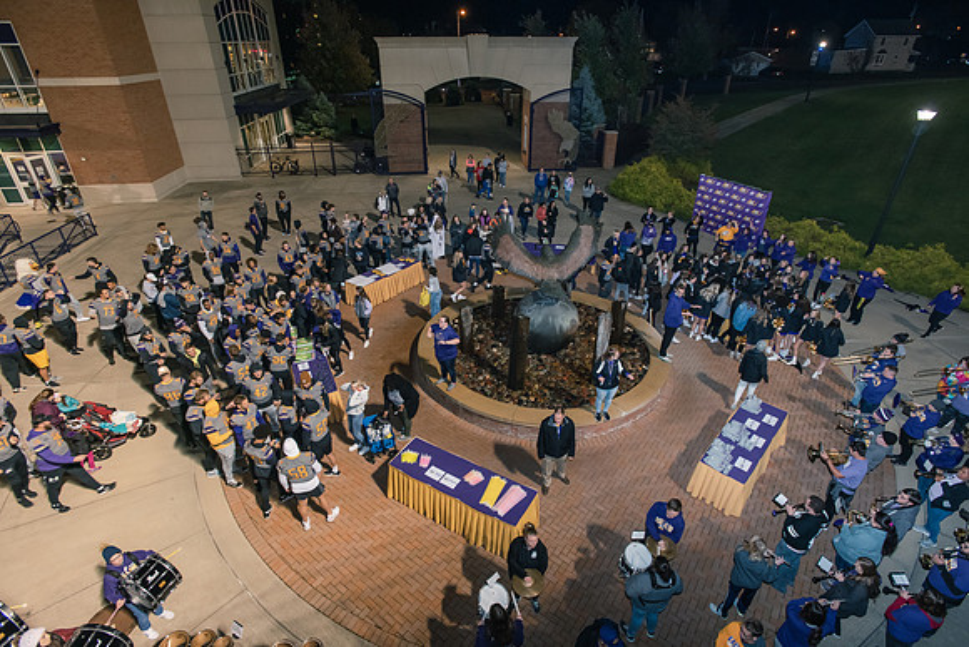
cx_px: 484
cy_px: 324
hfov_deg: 86.9
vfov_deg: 64.6
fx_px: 512
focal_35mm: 19
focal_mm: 19
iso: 2500
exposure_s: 1/60
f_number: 5
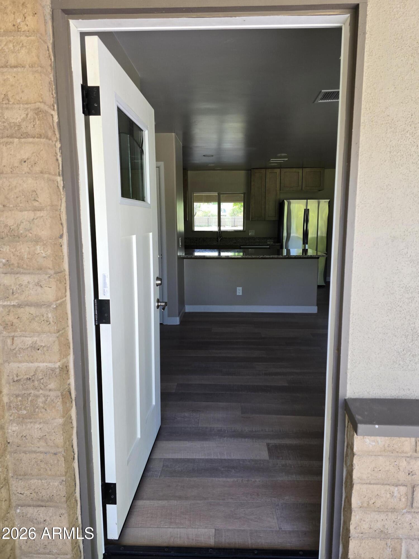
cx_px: 210
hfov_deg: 58.9
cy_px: 280
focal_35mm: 23
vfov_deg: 73.9
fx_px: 371
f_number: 1.7
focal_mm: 6.3
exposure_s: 1/180
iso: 64
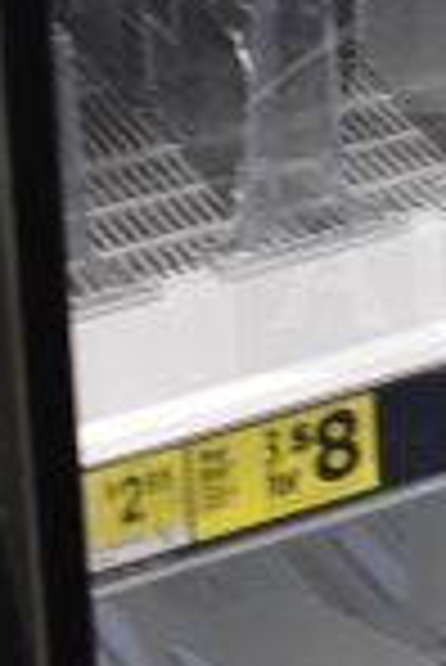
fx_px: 3096
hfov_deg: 8.0
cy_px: 16
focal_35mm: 167
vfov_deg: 12.2
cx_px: 739
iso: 800
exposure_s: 1/30
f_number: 3.5
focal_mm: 18
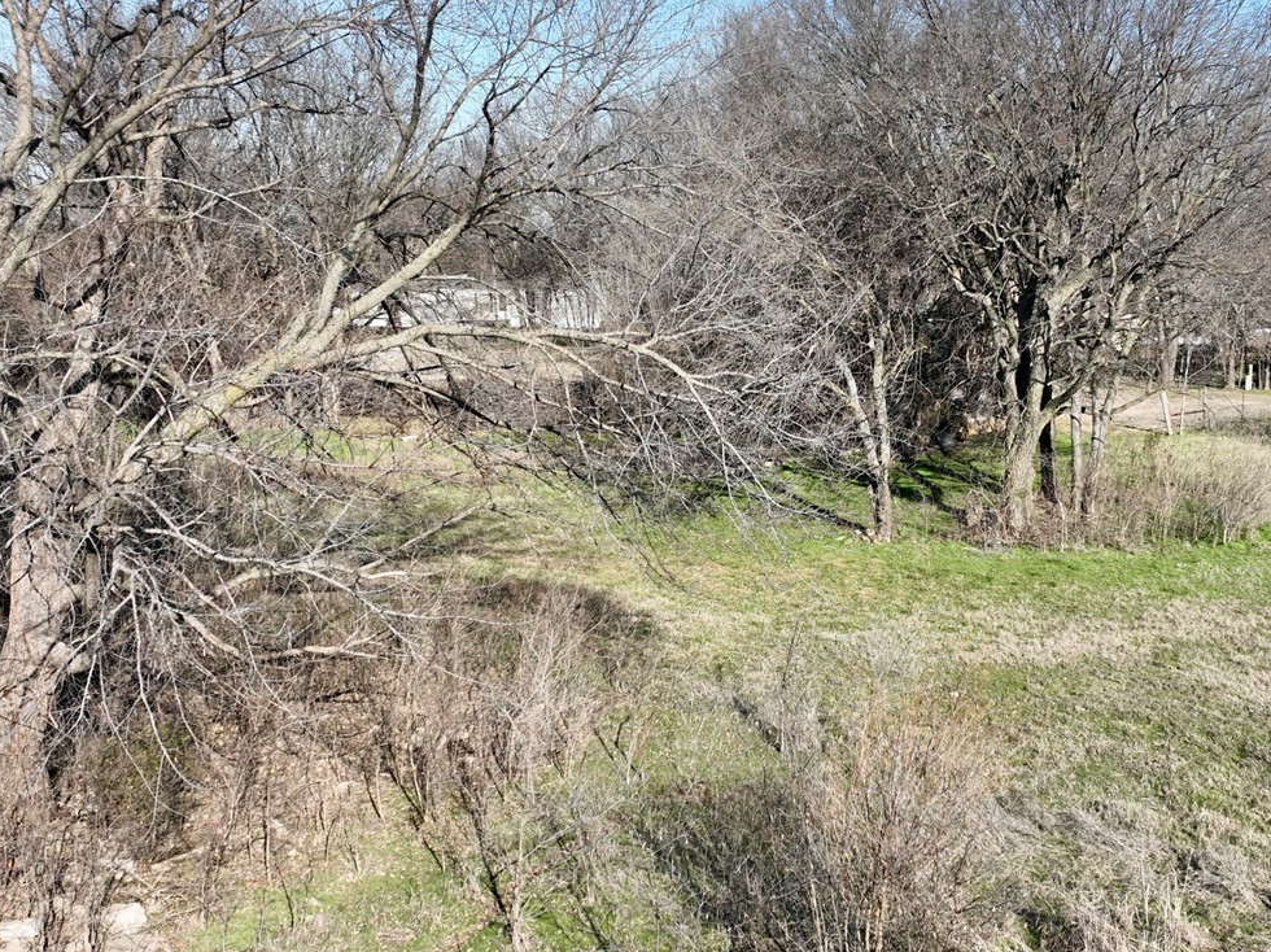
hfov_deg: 40.2
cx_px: 795
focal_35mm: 47
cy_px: 547
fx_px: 1725
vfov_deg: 30.8
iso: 100
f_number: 2.8
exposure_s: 1/1250
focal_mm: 12.29
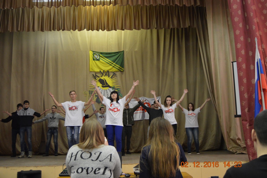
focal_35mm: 39
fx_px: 289
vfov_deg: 34.2
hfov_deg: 49.6
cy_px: 89
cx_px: 134
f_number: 4
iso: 2200
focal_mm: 26
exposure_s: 1/60
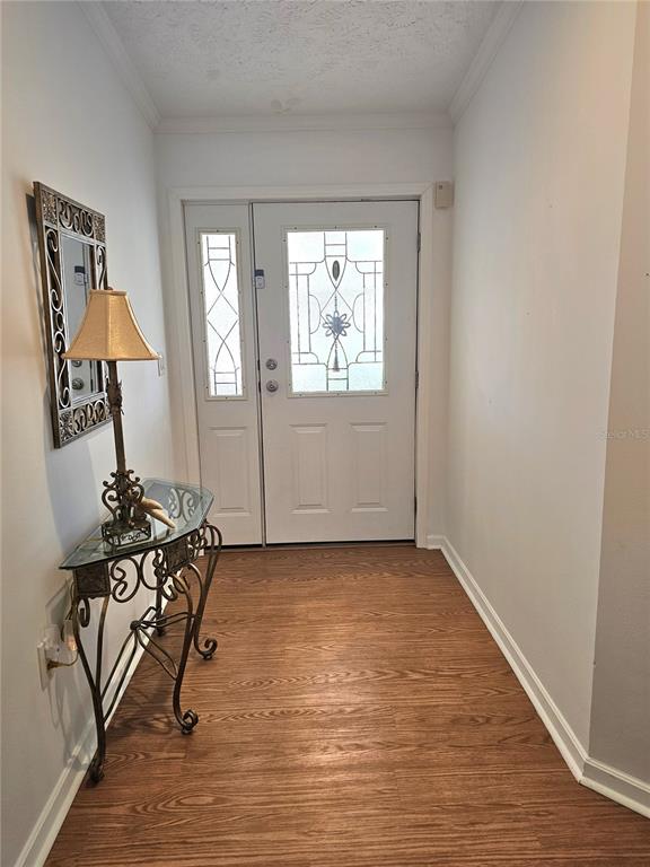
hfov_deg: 58.9
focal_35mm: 23
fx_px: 576
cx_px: 325
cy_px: 434
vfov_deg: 73.9
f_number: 1.7
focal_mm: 6.3
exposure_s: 1/120
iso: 160
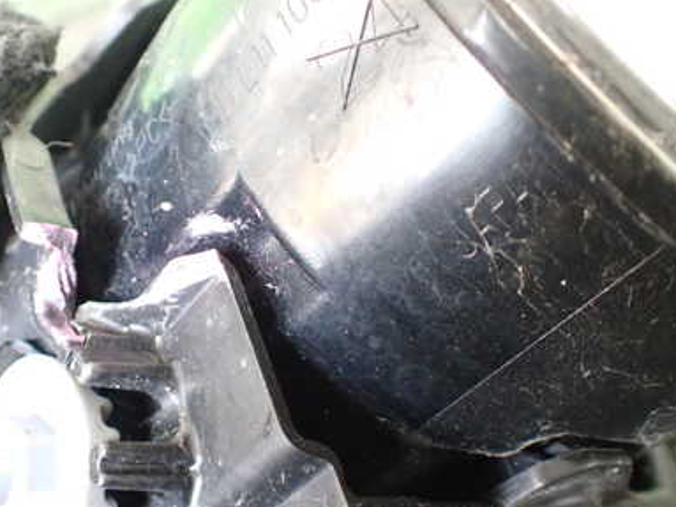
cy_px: 323
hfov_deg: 40.2
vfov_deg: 30.7
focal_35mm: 47
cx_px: 256
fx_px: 918
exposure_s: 1/80
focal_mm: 5.4
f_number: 2.3
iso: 800
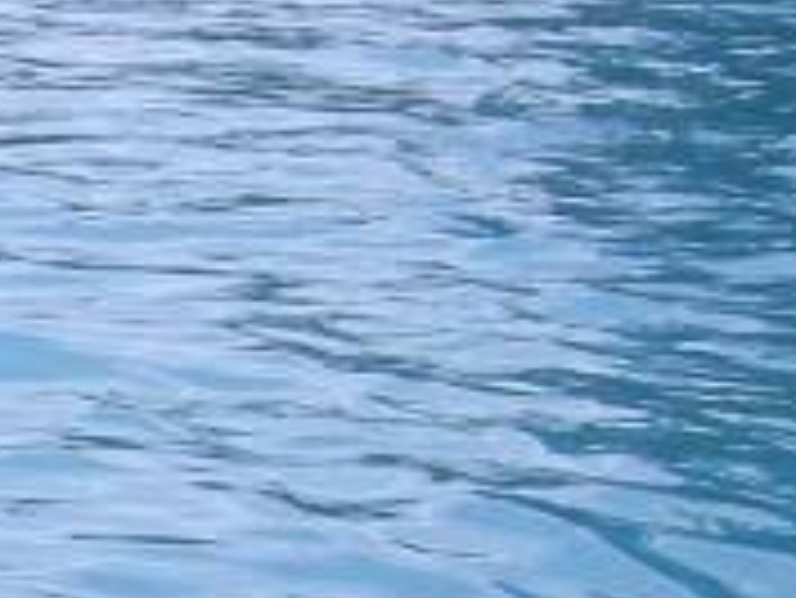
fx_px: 4050
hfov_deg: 10.1
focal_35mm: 176
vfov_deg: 8.3
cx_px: -935
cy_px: 872
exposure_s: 1/250
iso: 100
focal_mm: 8
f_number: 4.7
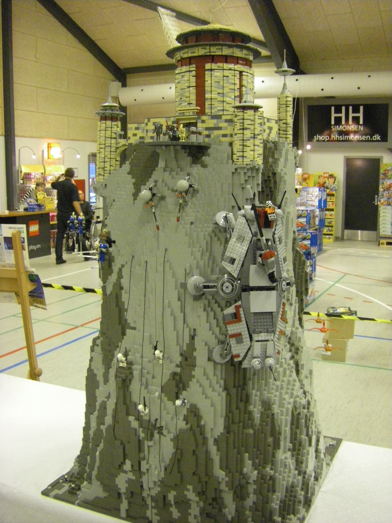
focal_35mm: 38
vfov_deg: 49.0
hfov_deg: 37.7
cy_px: 262
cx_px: 196
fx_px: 574
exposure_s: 1/30
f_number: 3.5
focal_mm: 6.3
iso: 800
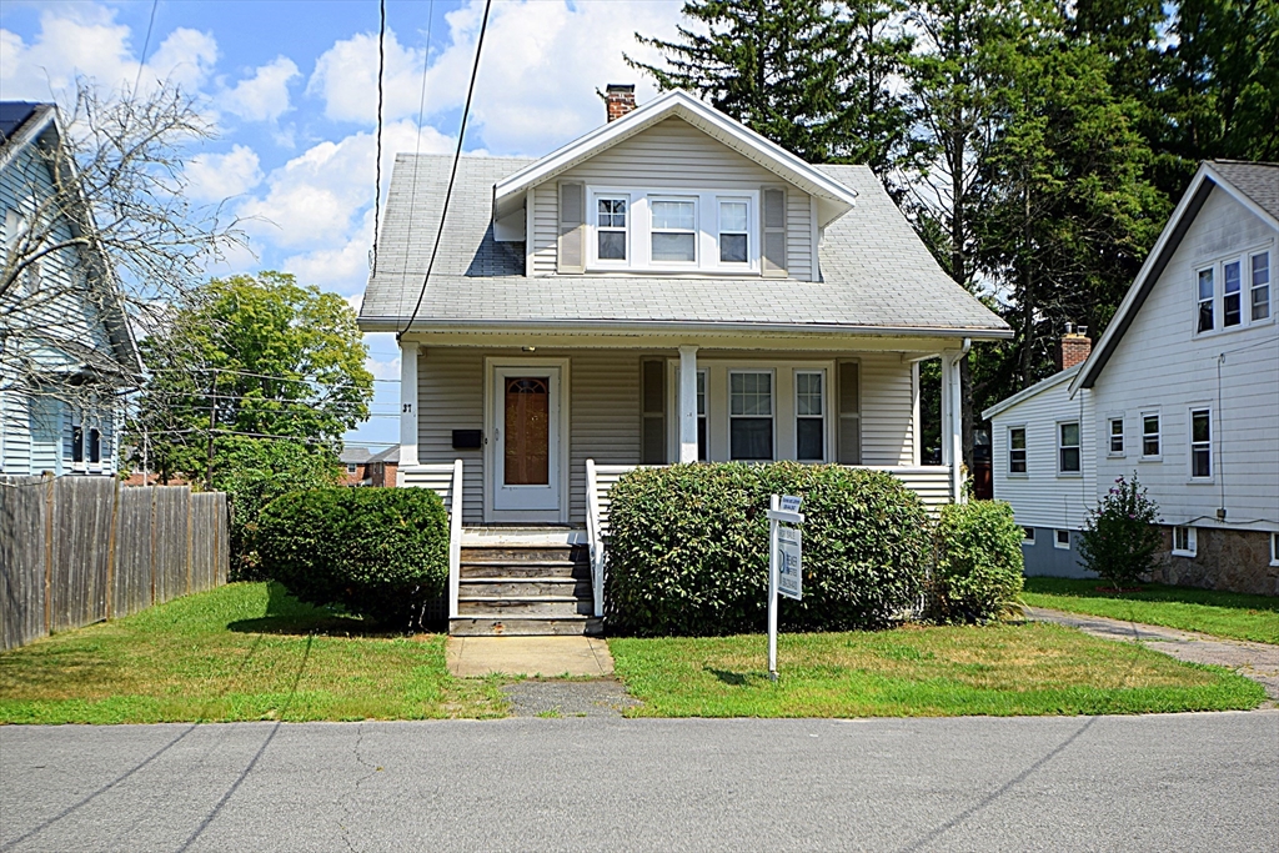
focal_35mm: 36
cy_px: 426
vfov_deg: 36.9
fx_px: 1279
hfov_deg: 53.1
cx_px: 640
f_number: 8
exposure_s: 1/250
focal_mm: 24
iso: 100
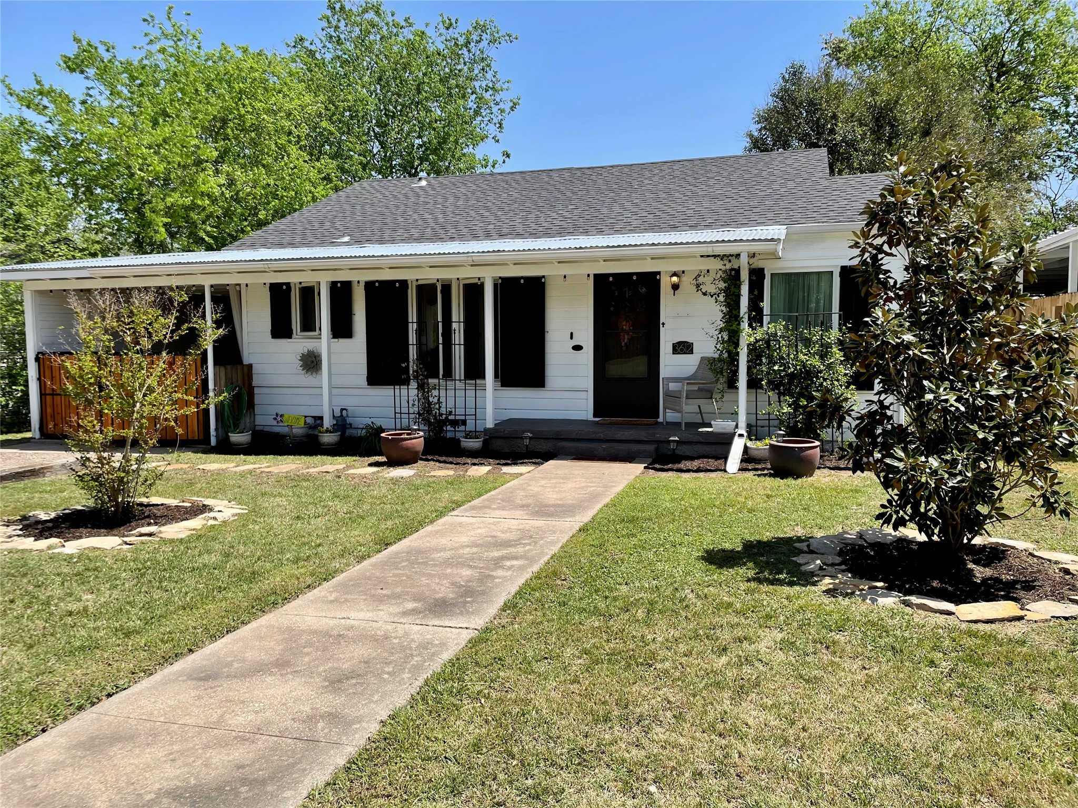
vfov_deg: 53.1
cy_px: 404
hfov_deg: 67.3
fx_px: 810
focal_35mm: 26
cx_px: 539
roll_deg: +0.6
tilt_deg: -4.0
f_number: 1.6
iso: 32
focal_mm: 4.2
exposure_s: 1/2304
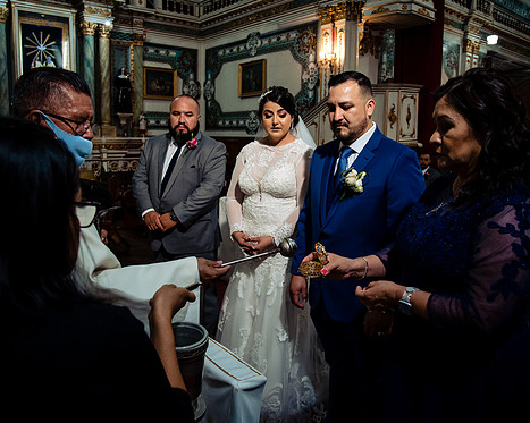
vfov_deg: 51.5
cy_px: 207
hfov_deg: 62.2
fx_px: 439
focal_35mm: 28
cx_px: 264
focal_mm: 24
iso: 2000
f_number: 5
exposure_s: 1/125
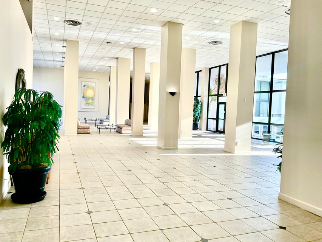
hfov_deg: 61.7
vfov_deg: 48.2
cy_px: 121
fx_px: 270
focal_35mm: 29
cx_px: 161
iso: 25
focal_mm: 3
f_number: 1.8
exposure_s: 1/120
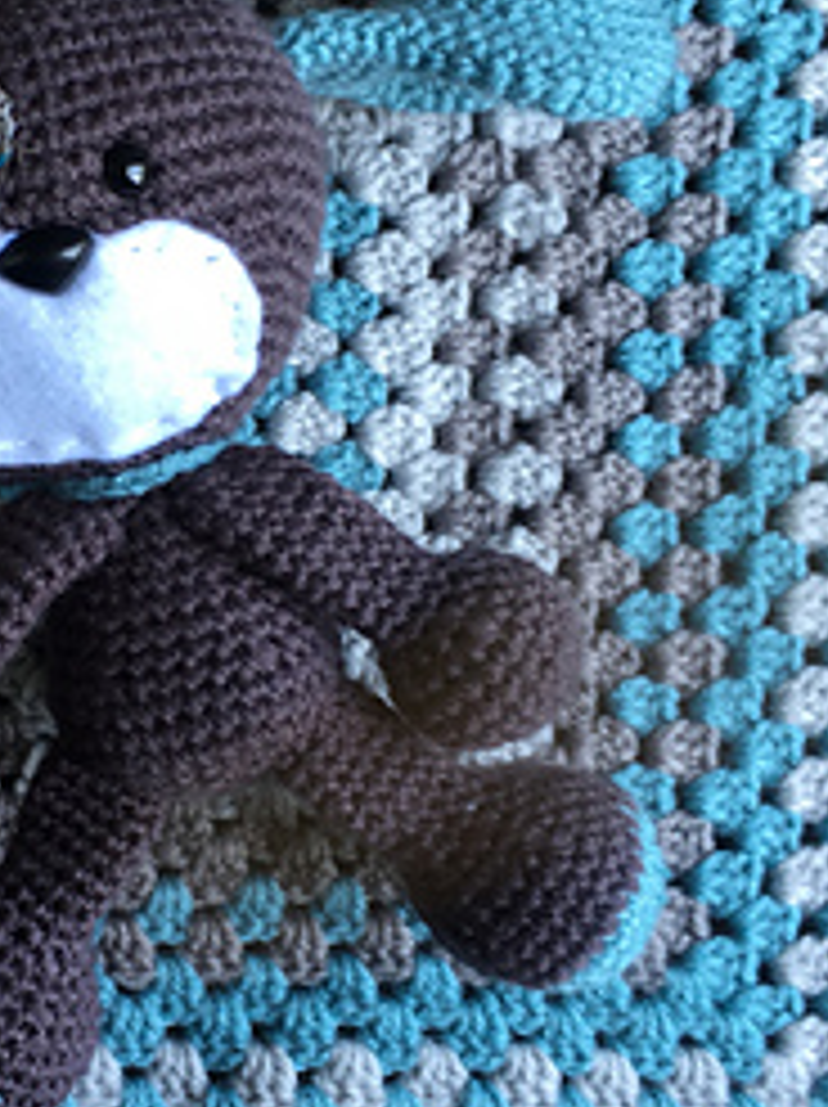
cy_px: 500
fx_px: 1885
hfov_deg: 24.1
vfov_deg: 32.7
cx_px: 88
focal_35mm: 59
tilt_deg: -89.0
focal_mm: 4.15
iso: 32
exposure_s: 1/60
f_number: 2.2
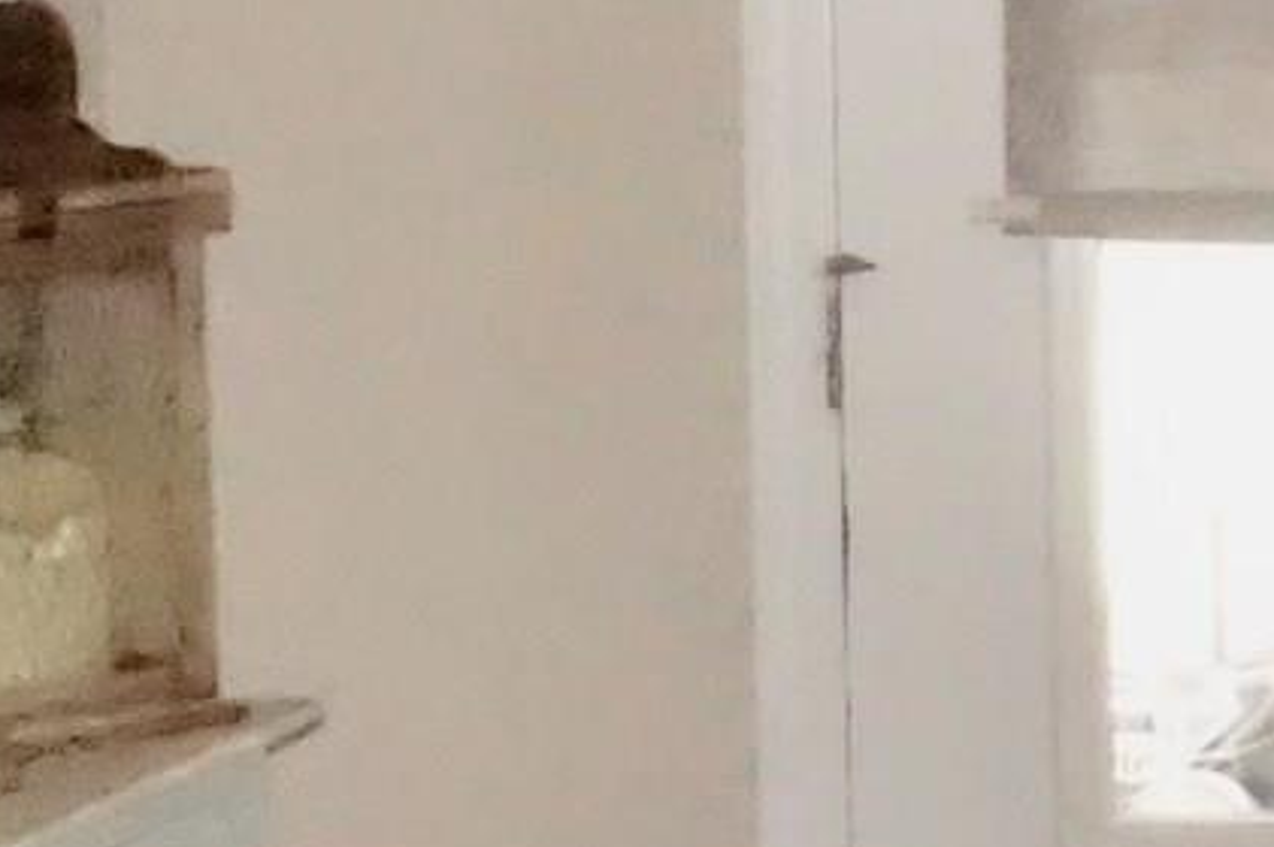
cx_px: 1858
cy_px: 15
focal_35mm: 175
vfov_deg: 7.8
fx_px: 6188
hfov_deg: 11.3
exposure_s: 1/160
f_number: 18
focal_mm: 16
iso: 16000
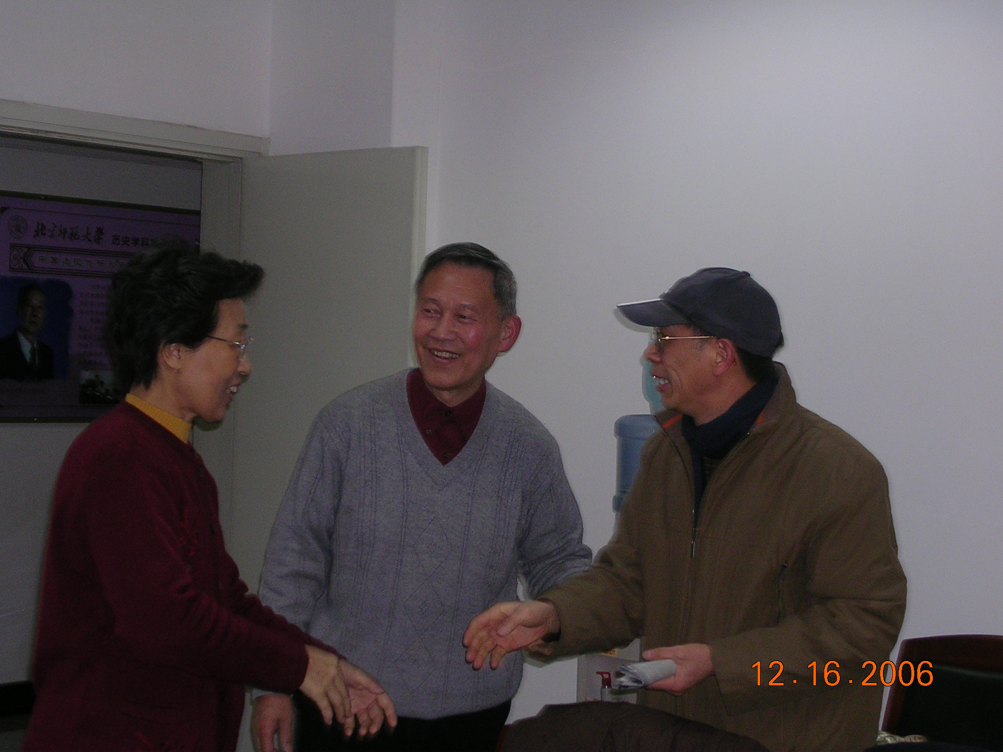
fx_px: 1941
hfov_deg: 29.0
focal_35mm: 67
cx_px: 502
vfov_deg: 21.9
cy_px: 376
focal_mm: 10.2
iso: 81
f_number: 3.6
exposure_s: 1/60.1
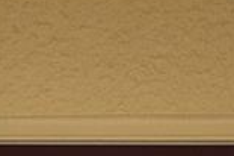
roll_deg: -1.2
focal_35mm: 234
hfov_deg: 8.8
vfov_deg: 5.5
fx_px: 1519
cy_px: 451
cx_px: 133
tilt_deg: -3.5
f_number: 2.2
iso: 25
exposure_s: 1/582
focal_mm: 4.15
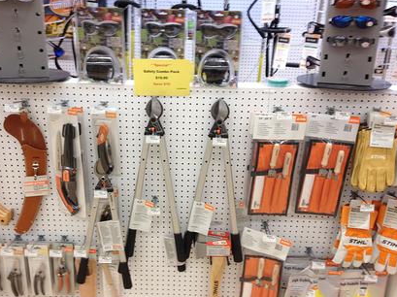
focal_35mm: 40
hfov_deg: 46.8
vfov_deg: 35.9
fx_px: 458
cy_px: 165
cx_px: 183
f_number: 2.4
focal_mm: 4.28
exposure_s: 1/20
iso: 64
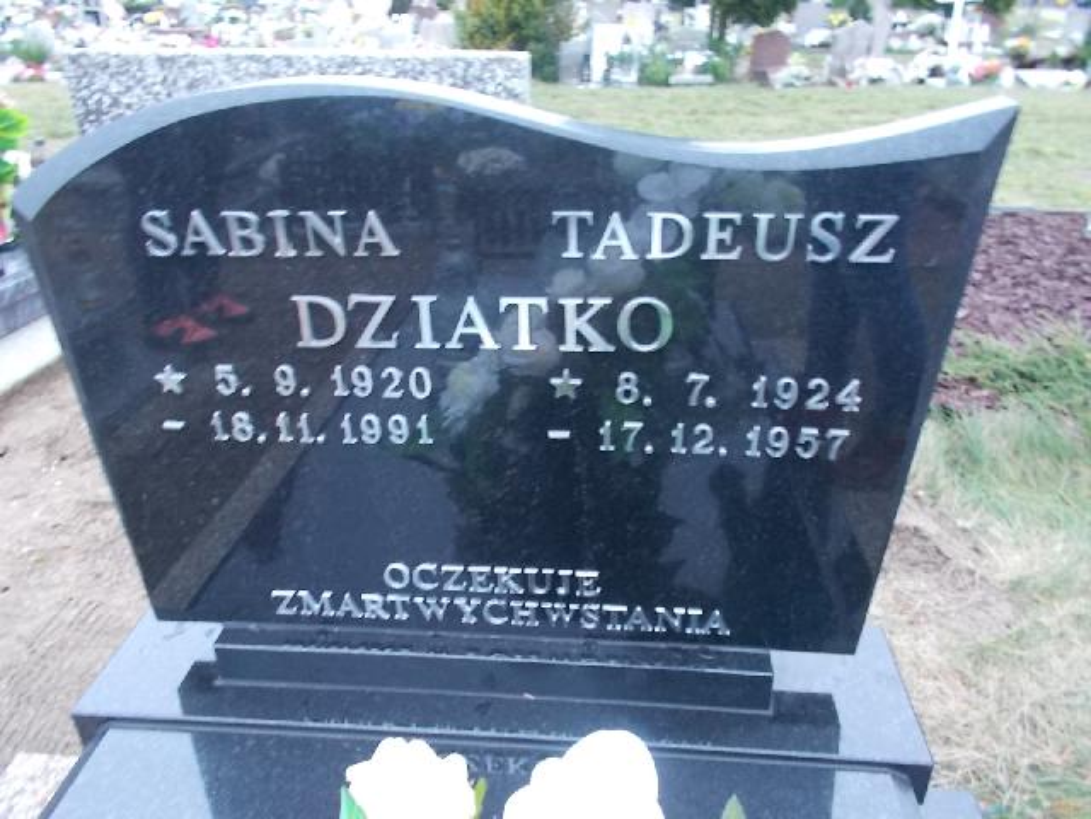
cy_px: 410
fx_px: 819
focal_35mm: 26
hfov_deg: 67.3
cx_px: 546
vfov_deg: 53.1
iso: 200
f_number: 3.2
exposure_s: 1/4
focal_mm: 4.6
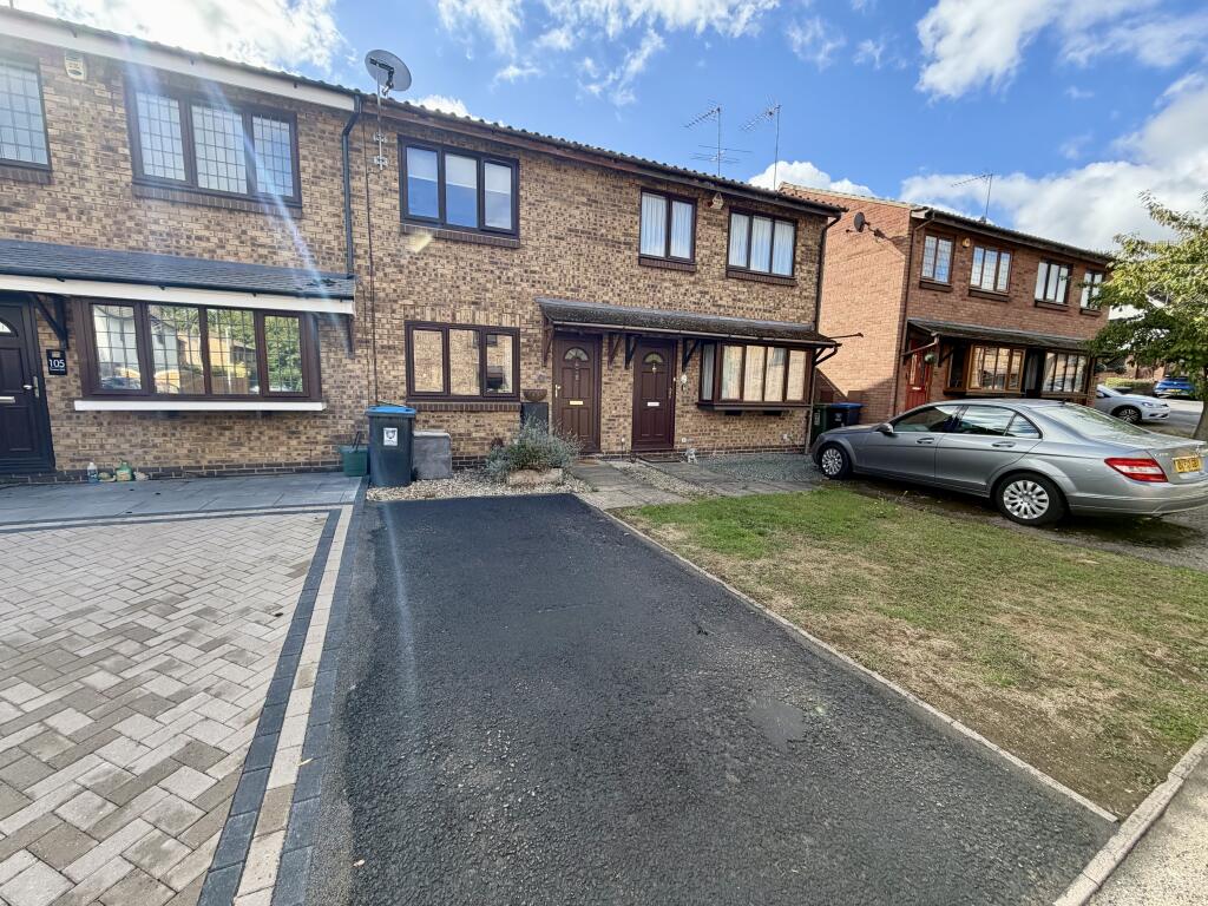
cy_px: 453
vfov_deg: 85.7
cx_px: 604
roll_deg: -1.7
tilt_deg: -8.1
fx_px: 489
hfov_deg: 102.1
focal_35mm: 14
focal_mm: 2.22
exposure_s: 1/502
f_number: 2.2
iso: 50
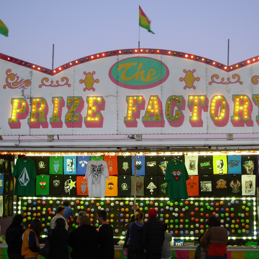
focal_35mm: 62
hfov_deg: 27.7
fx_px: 525
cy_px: 129
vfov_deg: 27.7
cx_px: 144
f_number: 3.2
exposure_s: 1/22.6
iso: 50
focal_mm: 8.5
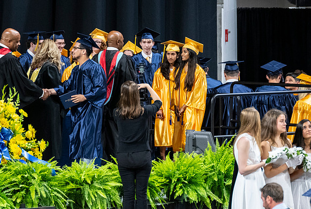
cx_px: 199
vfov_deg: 3.4
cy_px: 105
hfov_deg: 5.1
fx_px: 3496
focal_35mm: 404
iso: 2000
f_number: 4
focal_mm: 200
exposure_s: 1/200
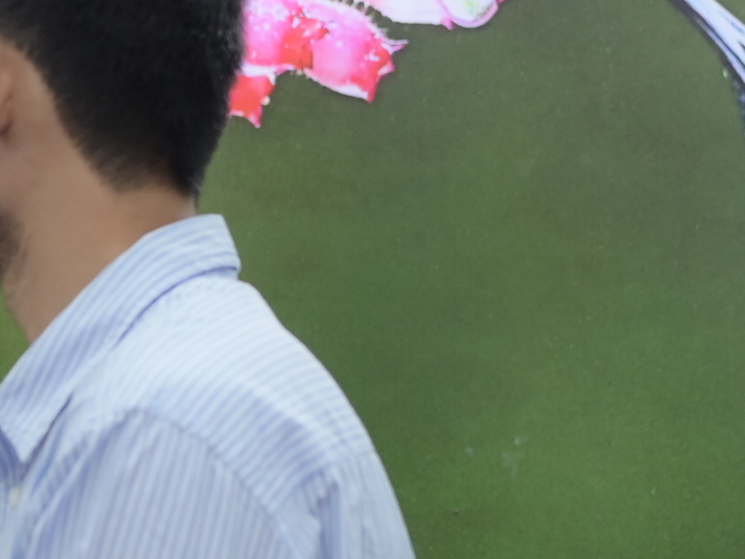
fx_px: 3875
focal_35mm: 180
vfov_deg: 8.2
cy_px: 83
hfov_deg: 11.0
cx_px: 236
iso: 1000
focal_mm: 35
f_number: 2.5
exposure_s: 1/125
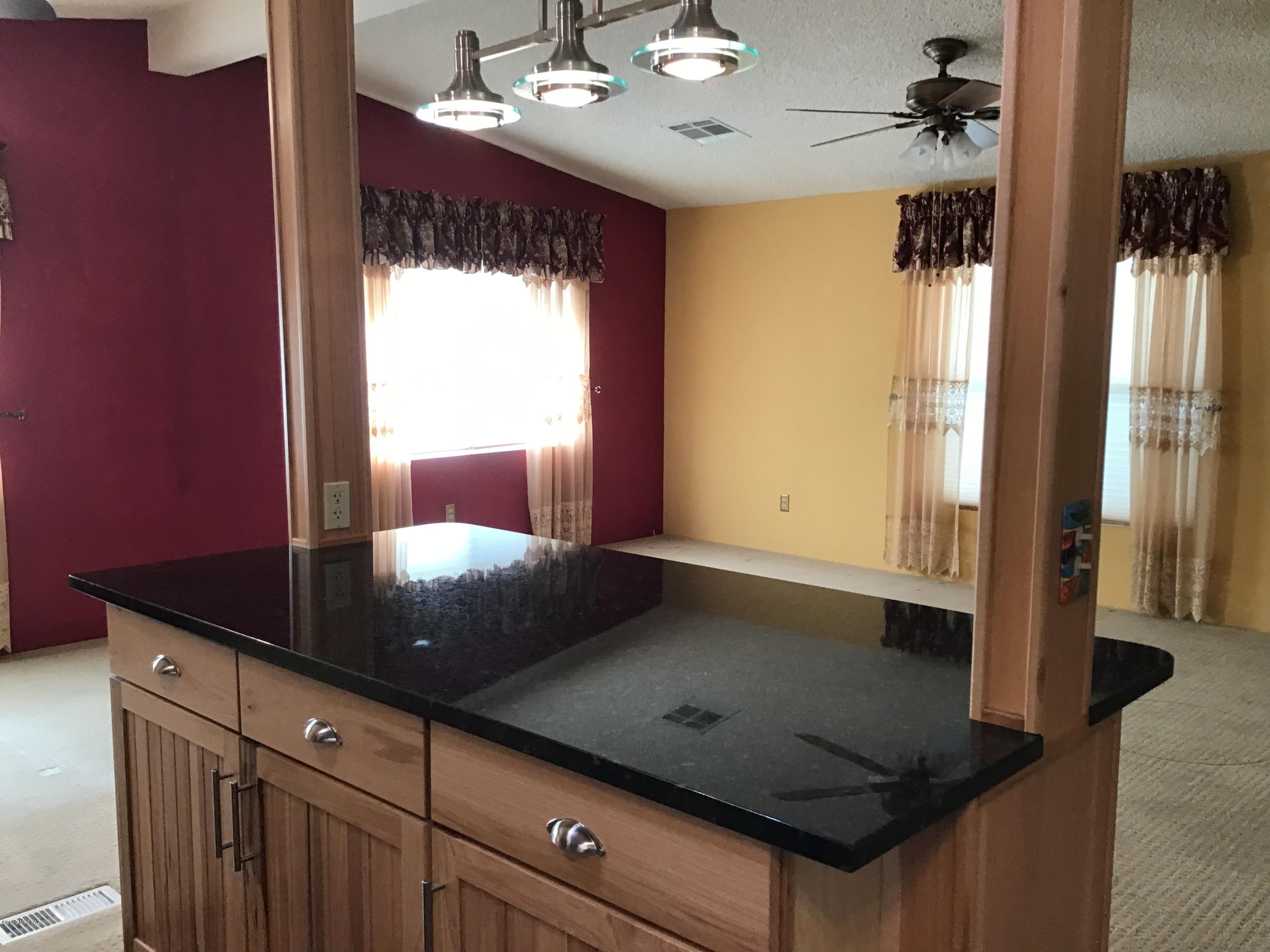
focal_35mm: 31
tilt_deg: -4.8
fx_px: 1137
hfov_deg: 58.4
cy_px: 476
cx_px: 635
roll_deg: -0.1
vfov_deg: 45.4
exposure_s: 1/30
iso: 40
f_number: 2.4
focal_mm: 3.3
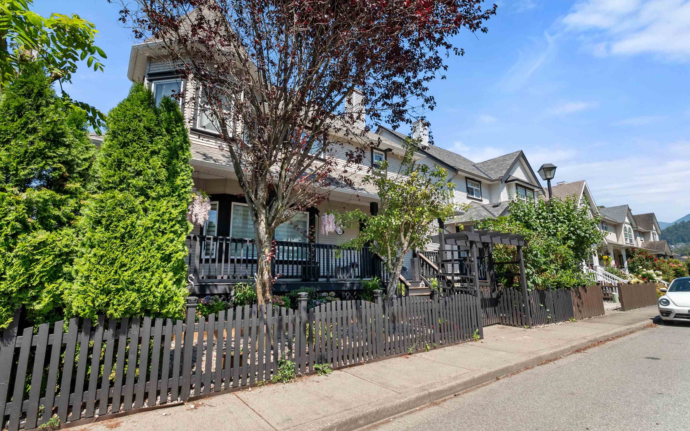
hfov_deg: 97.8
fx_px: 301
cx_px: 335
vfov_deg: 71.3
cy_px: 217
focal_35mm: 16
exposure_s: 1/400
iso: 250
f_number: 9
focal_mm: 10
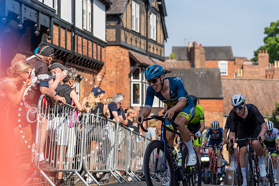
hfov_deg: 24.2
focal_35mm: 84
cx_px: 149
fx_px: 652
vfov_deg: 16.3
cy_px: 82
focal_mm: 75
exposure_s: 1/1250
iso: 100
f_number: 2.8
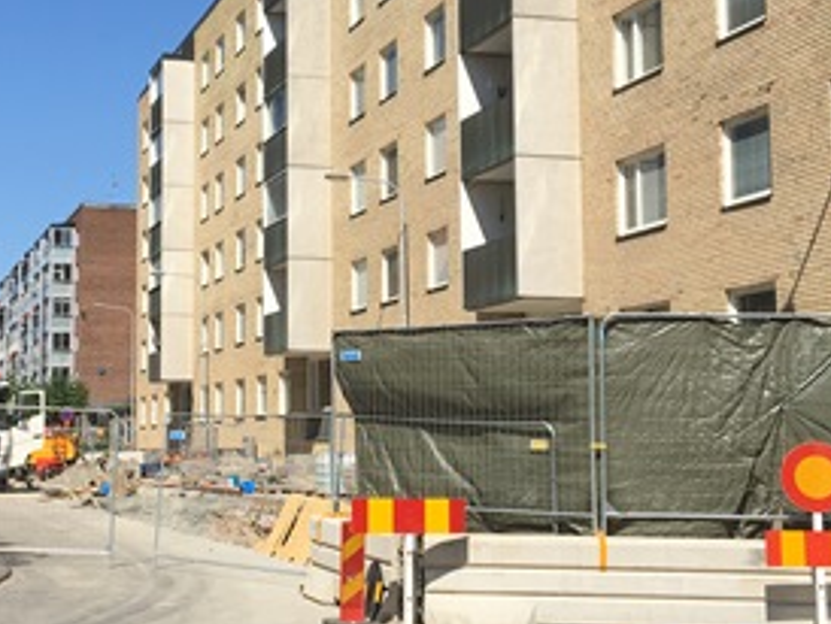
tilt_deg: +7.0
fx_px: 1538
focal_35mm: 64
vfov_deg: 23.0
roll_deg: -0.9
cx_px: 287
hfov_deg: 30.1
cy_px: 273
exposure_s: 1/2198
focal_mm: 4.15
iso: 25
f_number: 2.2
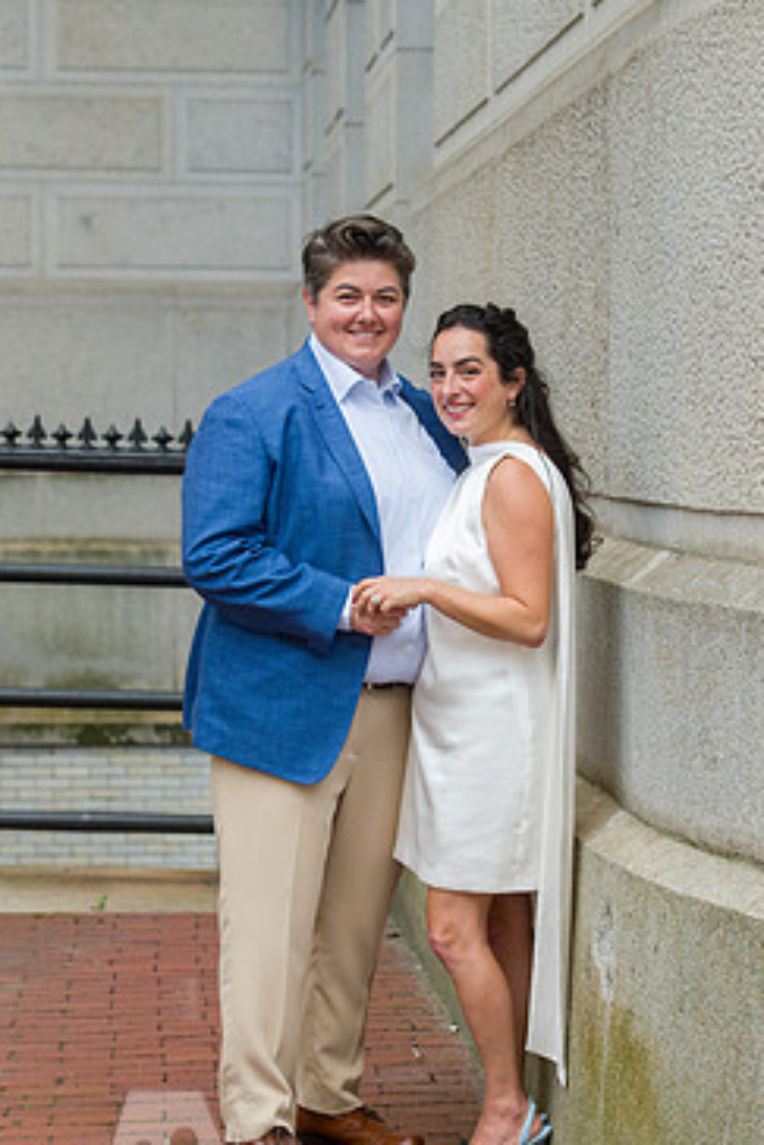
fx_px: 3339
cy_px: 664
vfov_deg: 19.4
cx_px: 402
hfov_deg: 13.1
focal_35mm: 105
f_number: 5
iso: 800
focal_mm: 85
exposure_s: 1/320
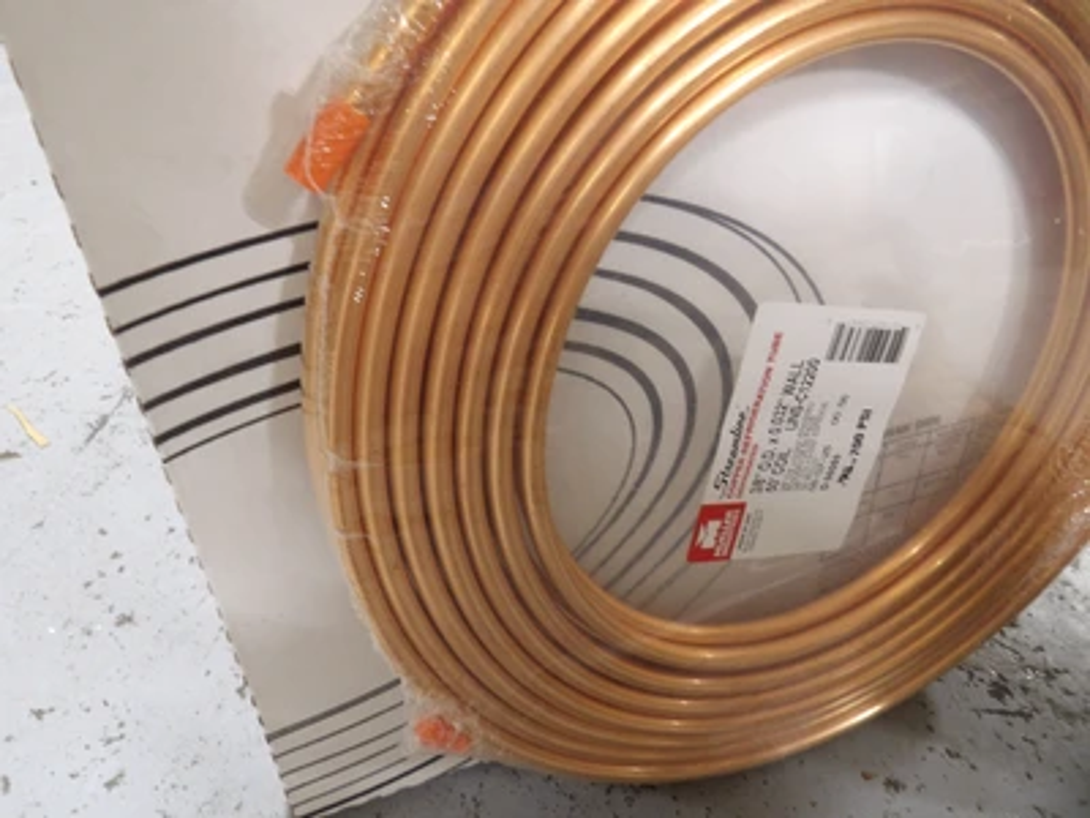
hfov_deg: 71.6
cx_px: 545
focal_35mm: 24
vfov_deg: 56.8
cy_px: 409
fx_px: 756
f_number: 3.2
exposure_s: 1/22
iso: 200
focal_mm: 4.3
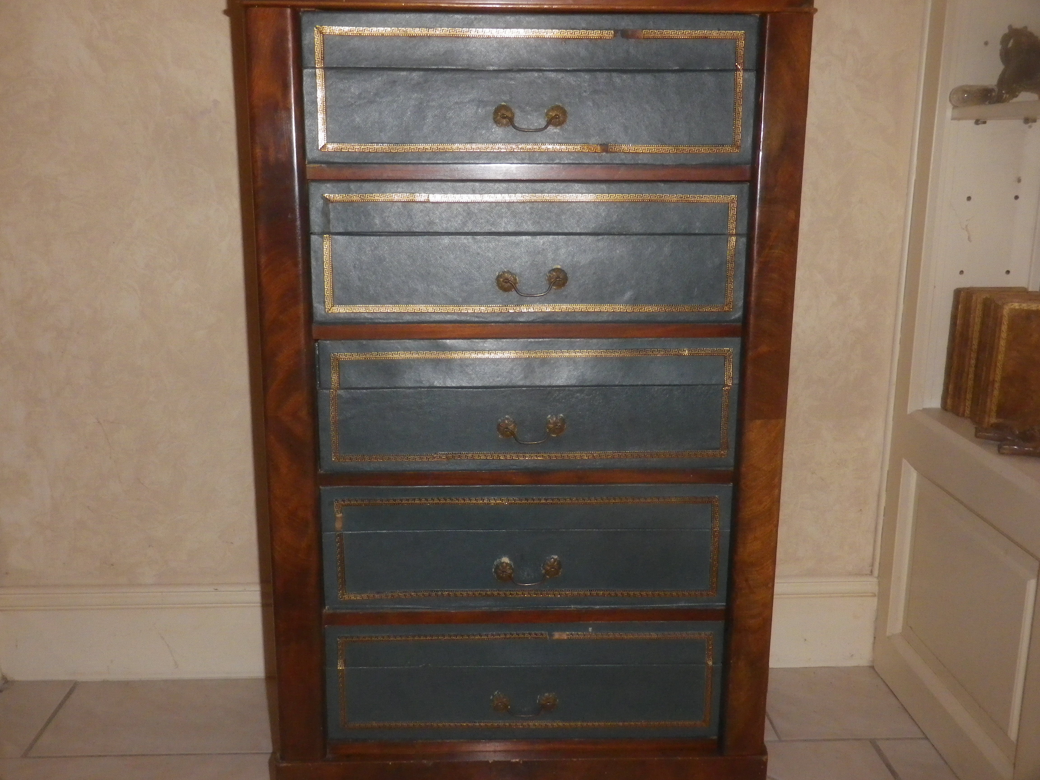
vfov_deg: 42.9
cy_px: 390
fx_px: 991
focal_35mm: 33
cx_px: 520
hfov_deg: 55.4
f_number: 3.8
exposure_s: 1/50
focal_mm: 6
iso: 400
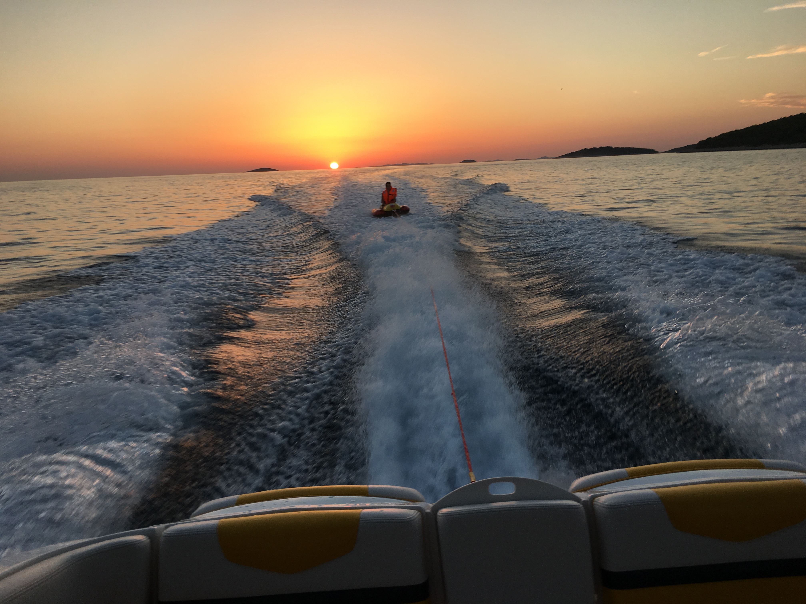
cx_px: 403
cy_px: 302
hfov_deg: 61.7
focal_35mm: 29
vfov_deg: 48.2
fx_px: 675
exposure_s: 1/199
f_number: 2.2
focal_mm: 4.15
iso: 25
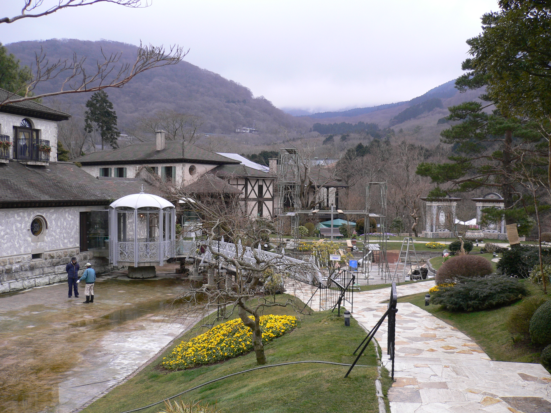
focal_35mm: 35
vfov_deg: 40.7
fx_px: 557
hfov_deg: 52.6
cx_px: 276
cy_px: 206
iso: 80
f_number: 2.8
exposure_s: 1/400
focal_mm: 5.8
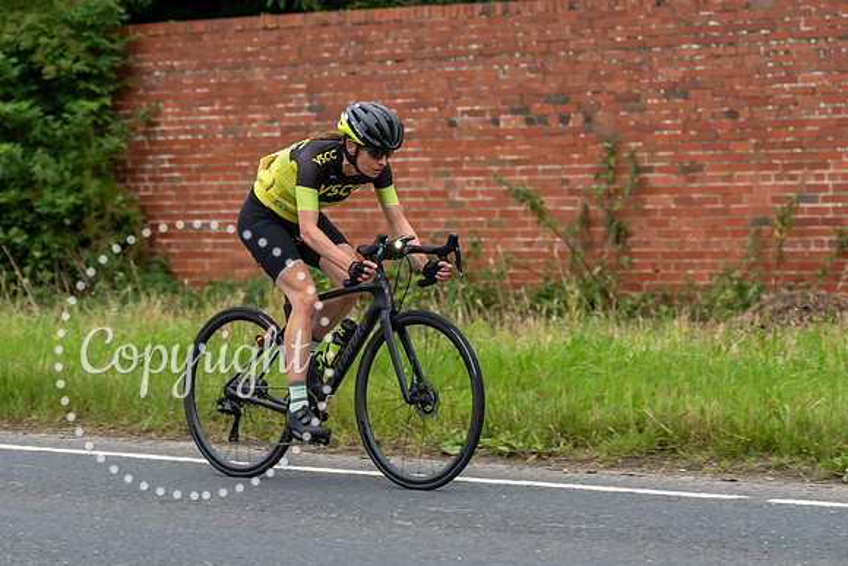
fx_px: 3489
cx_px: 290
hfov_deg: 13.8
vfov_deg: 9.3
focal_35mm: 148
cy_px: 157
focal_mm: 84
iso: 1000
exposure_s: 1/800
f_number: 2.8
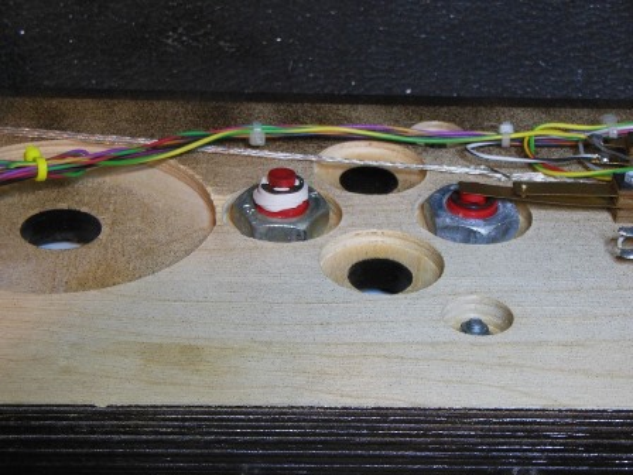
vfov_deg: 17.0
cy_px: 238
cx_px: 316
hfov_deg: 22.5
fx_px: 1591
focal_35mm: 87
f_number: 4.6
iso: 400
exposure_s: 1/25
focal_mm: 15.5
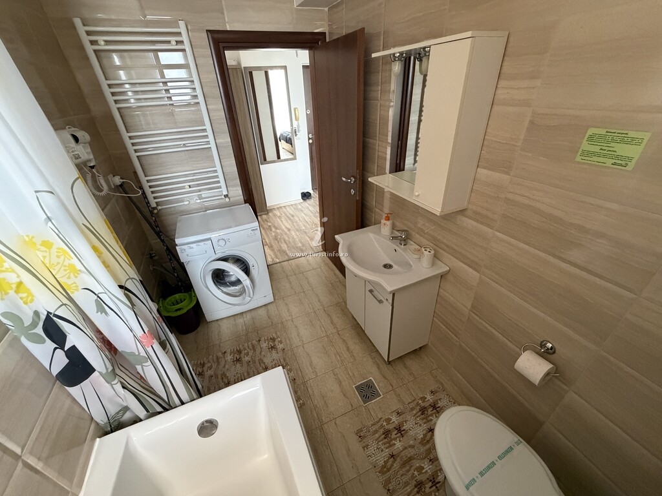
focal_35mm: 14
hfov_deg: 102.1
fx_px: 268
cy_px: 248
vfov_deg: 85.7
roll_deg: +2.7
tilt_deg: -31.8
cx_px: 331
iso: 640
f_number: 2.2
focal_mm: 2.22
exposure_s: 1/60
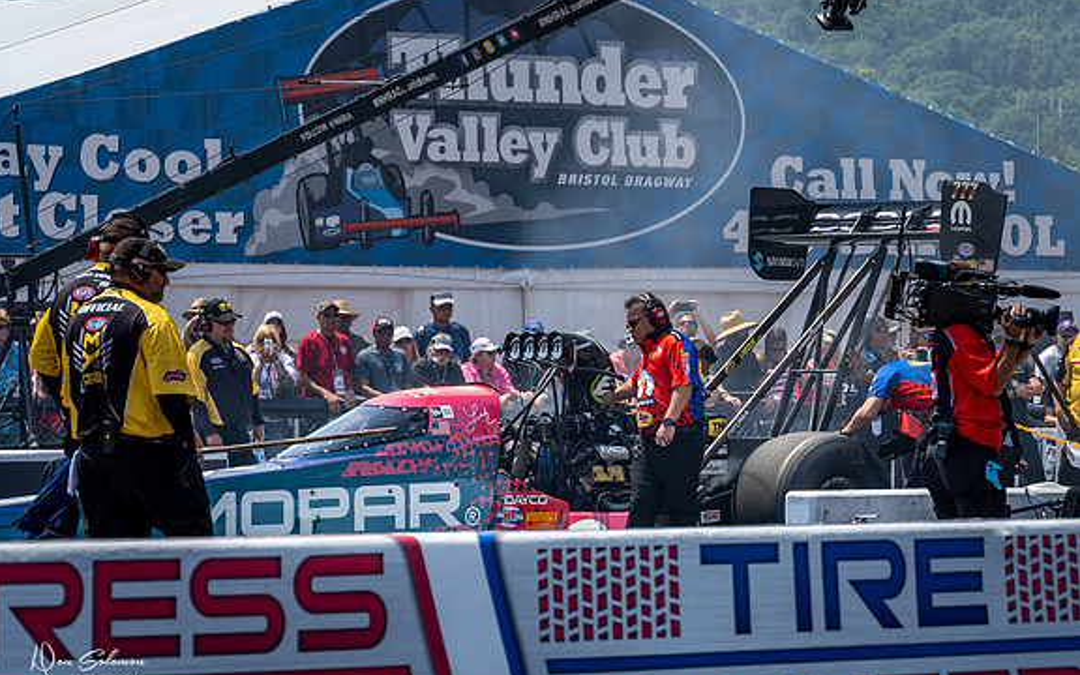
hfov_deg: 10.7
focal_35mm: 195
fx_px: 5740
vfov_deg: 6.7
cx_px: 518
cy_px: 421
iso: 100
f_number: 5.6
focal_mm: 104
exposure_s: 1/500
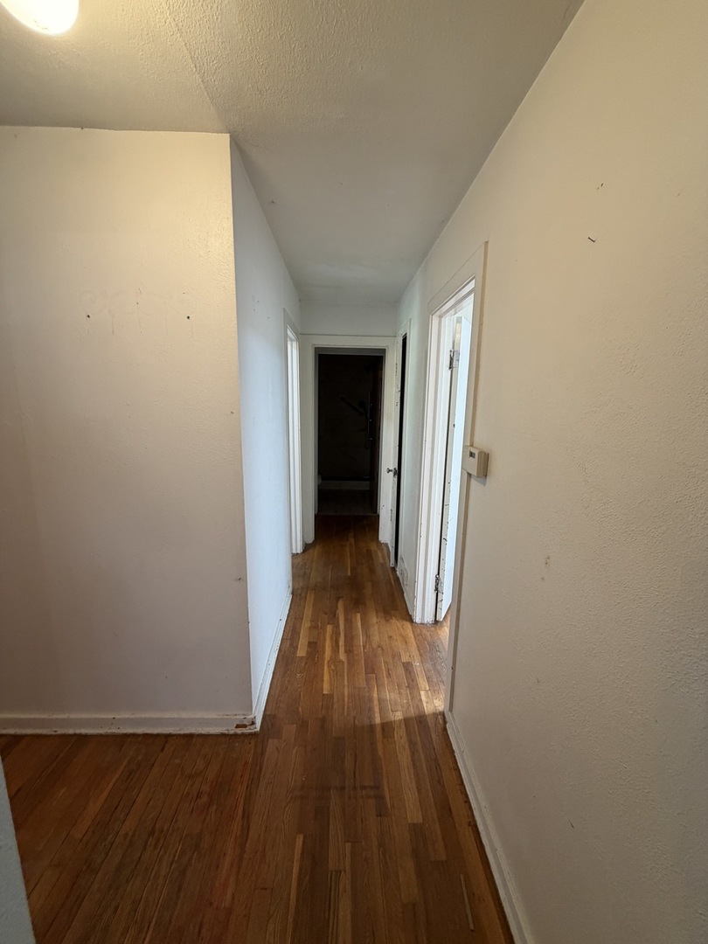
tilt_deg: -11.4
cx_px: 354
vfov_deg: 102.1
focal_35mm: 14
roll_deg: -1.8
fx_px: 382
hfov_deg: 85.7
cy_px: 472
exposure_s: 1/60
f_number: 2.2
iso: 160
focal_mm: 2.22
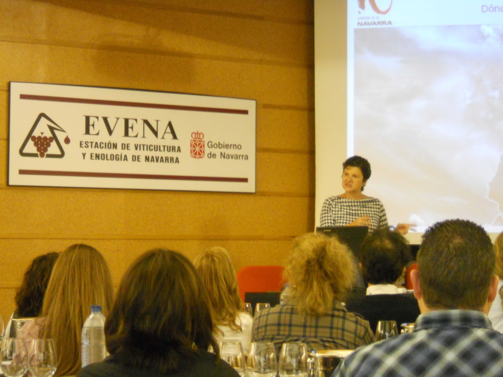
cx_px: 252
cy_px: 188
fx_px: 1337
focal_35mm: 92
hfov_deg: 21.3
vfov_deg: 16.1
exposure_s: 1/8
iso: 640
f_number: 5.4
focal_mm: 16.5
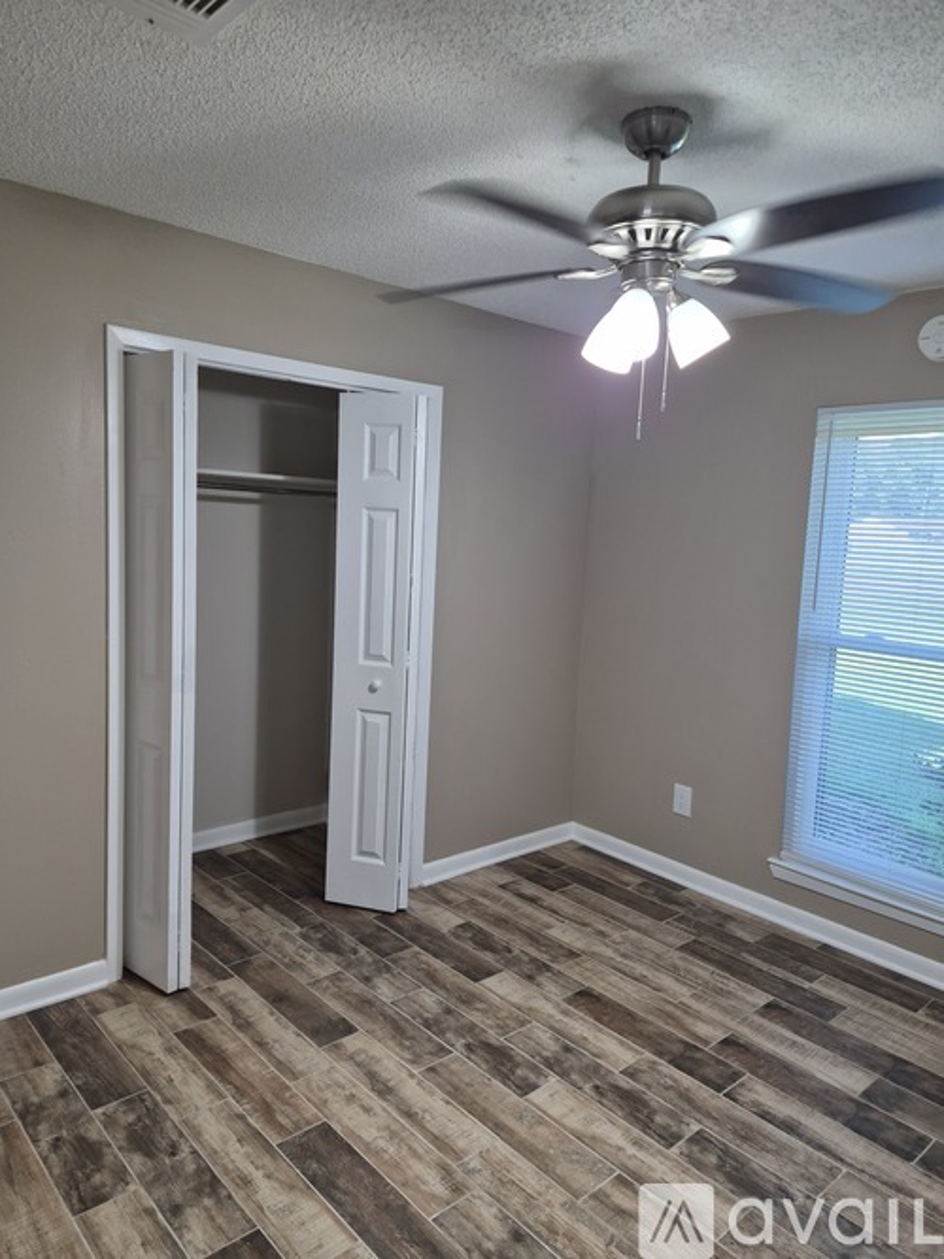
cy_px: 630
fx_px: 837
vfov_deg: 73.9
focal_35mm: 23
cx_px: 472
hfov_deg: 58.9
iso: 100
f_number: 1.8
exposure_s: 1/120
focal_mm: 5.4
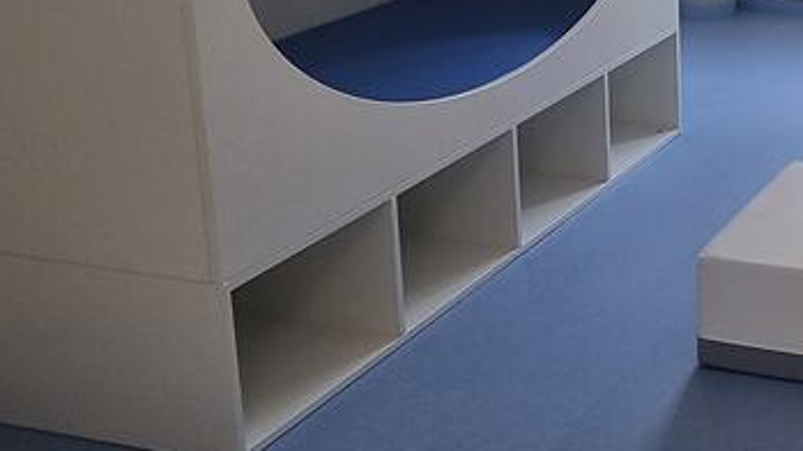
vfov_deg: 18.1
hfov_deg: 29.5
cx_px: 858
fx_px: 1383
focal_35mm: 65
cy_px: 16
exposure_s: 1/100
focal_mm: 5.4
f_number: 1.8
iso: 100
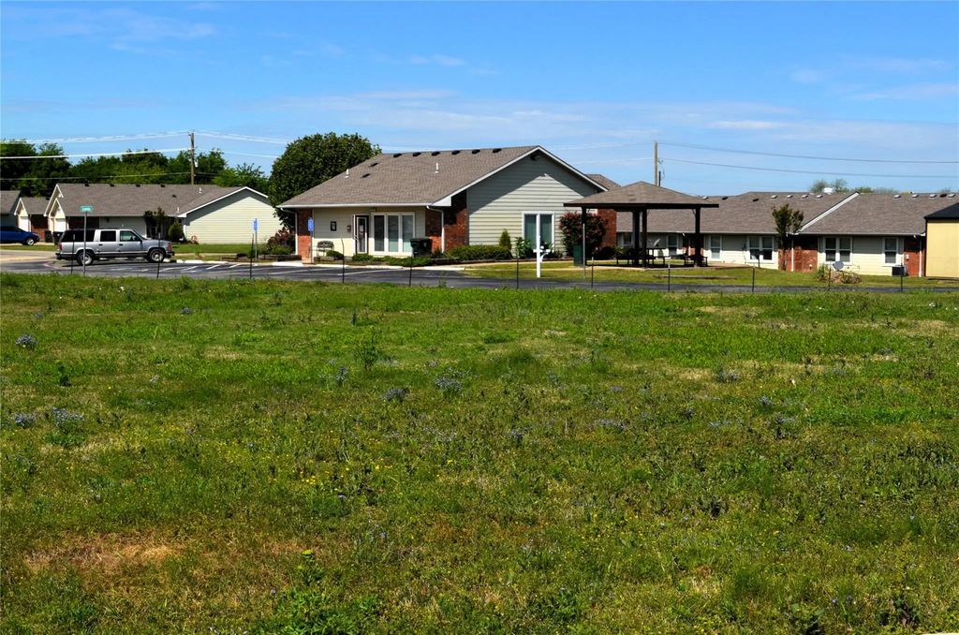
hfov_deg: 35.1
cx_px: 480
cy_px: 318
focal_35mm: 57
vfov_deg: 23.7
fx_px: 1515
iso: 100
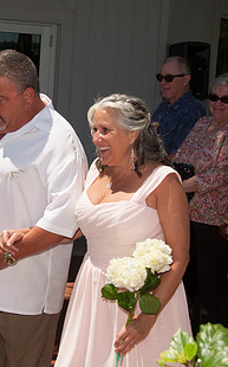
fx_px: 887
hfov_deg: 14.6
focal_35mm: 89
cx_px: 60
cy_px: 186
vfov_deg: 23.3
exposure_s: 1/250
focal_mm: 40
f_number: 11
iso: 100
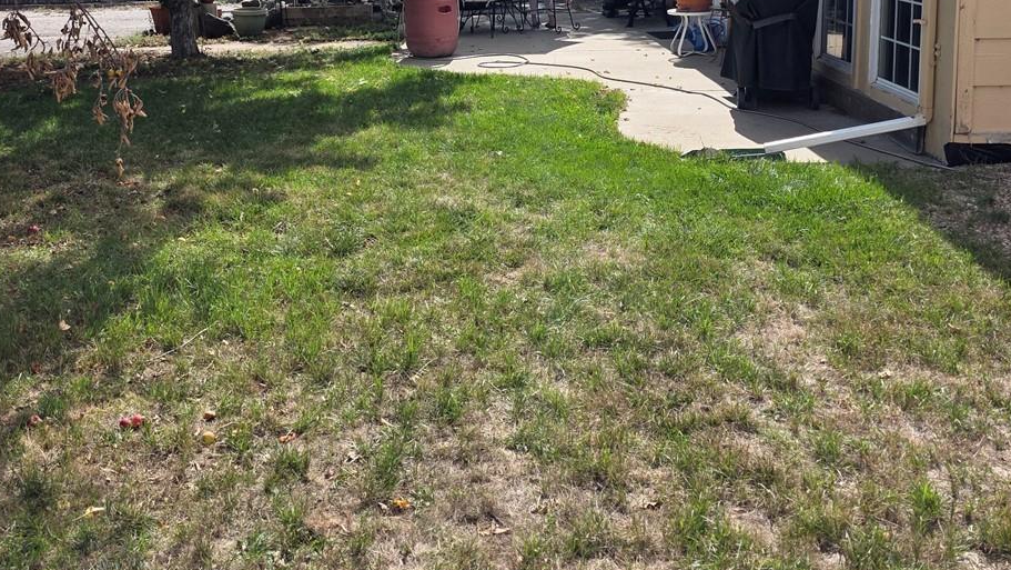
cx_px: 346
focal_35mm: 44
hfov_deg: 45.8
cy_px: 62
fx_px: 1180
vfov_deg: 26.3
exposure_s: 1/3667
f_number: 1.7
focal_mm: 6.3
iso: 80
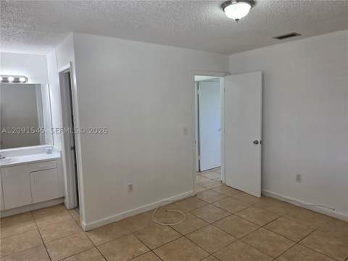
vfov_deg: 58.9
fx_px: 231
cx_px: 174
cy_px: 130
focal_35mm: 23
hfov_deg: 73.9
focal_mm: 6.5
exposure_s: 1/120
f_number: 1.4
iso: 32
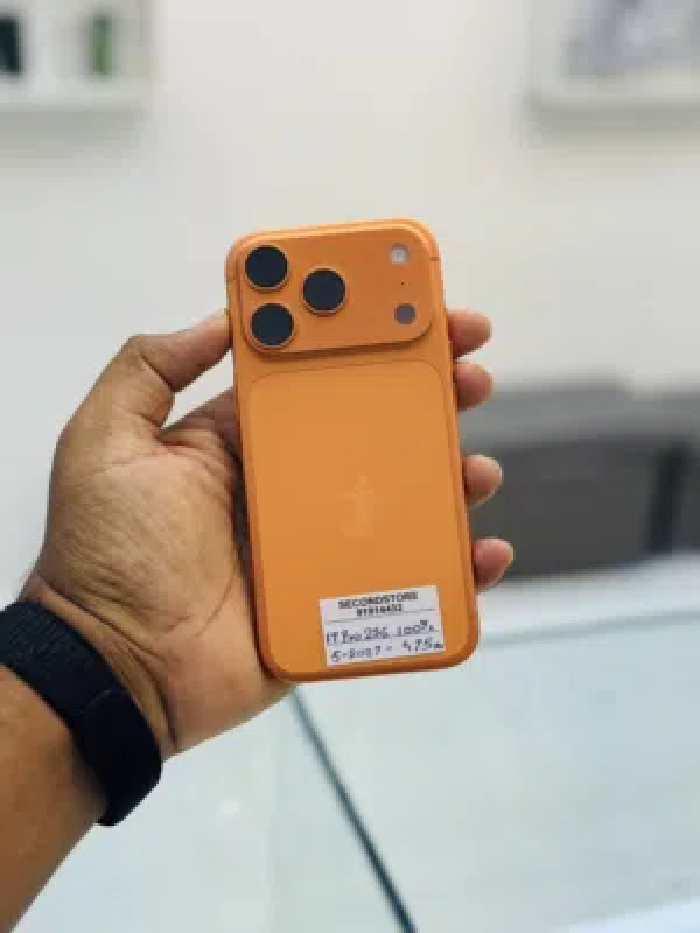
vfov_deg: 39.7
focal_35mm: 48
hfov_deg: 30.3
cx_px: 350
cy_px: 466
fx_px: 1294
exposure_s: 1/228
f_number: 1.78
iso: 64
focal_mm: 6.76
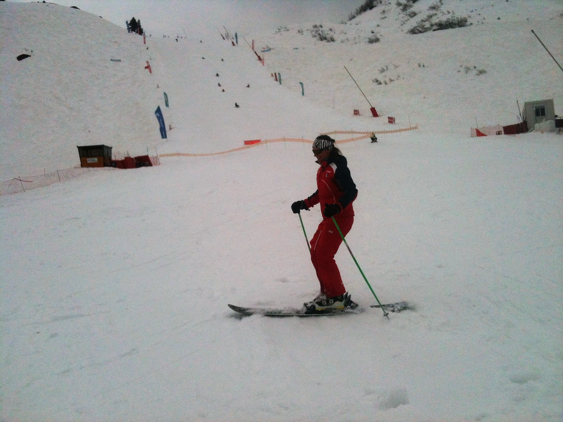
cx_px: 282
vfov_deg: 40.7
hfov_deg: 52.6
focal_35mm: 35
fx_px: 569
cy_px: 211
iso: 64
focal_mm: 3.85
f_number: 2.8
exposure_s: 1/5170
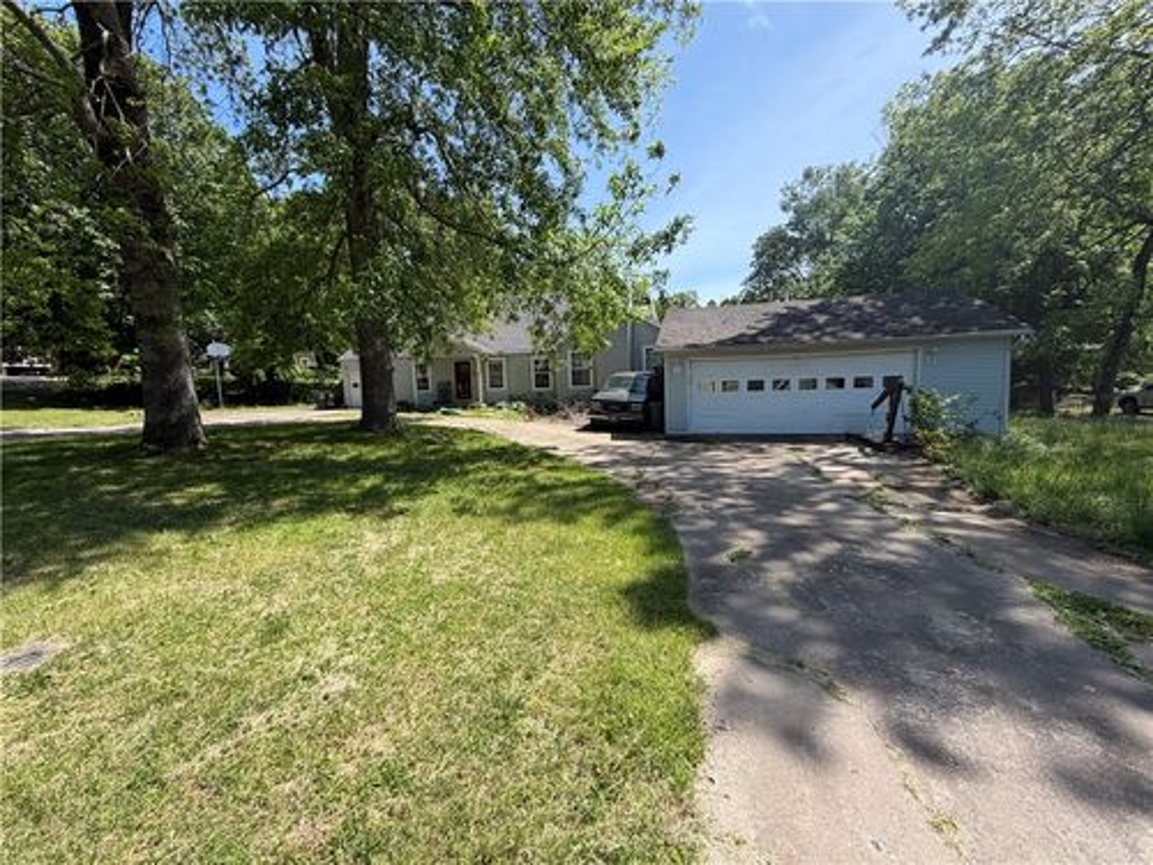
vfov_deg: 85.7
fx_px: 466
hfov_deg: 102.1
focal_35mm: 14
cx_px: 576
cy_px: 432
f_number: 2.2
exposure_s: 1/709
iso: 40
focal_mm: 2.22
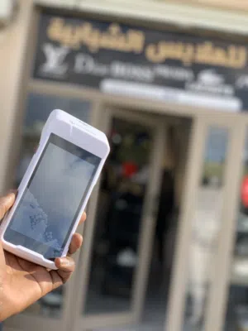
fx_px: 497
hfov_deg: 28.0
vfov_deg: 36.8
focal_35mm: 52
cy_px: 166
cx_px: 124
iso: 16
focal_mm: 6
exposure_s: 1/345
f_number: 2.4
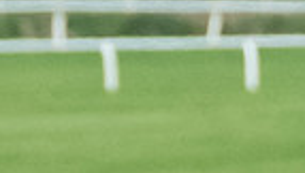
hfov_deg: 0.5
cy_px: 457
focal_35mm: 4417
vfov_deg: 0.3
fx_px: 35782
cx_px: 691
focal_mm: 300
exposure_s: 1/2000
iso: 4000
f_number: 4
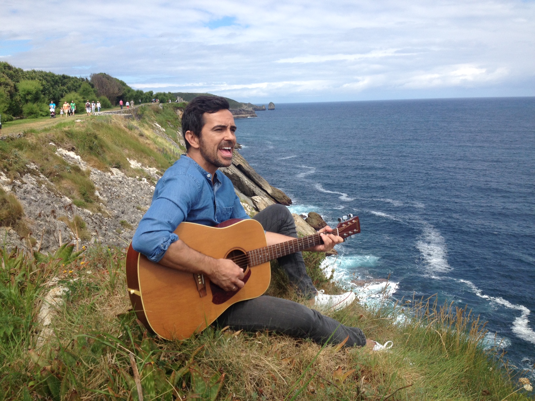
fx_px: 541
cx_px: 268
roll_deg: +1.1
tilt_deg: -12.0
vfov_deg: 40.7
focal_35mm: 35
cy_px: 200
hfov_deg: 52.6
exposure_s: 1/1905
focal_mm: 4.28
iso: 50
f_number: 2.4
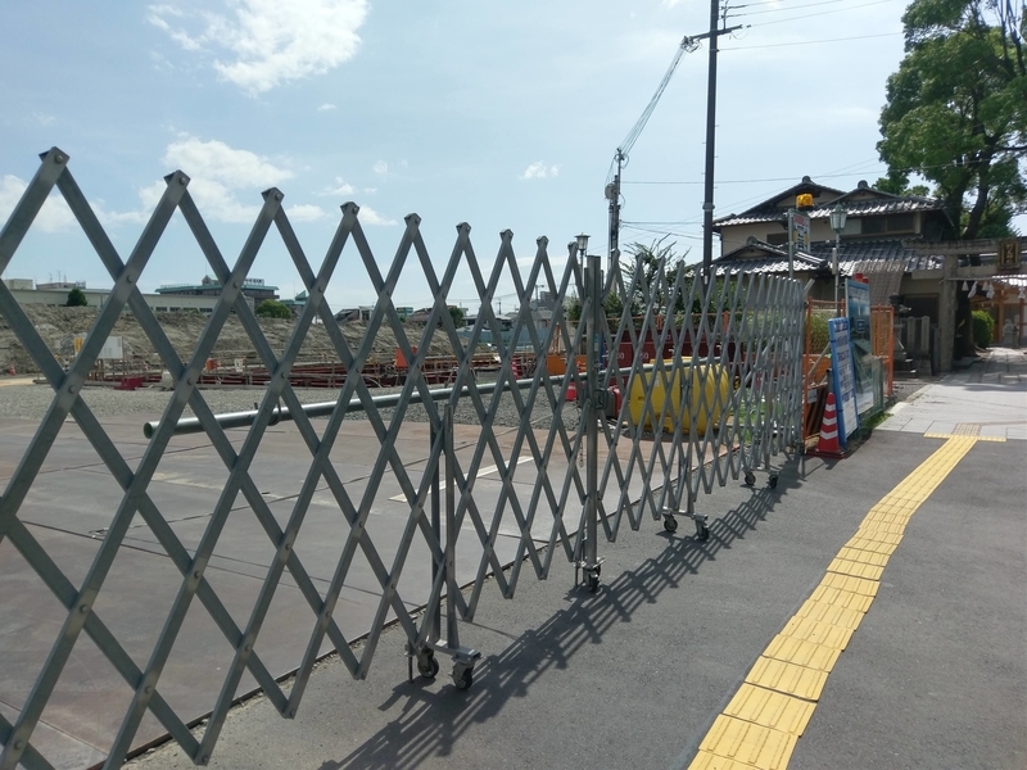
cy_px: 385
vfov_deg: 53.1
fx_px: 771
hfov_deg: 67.3
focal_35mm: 26
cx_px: 514
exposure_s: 1/4571
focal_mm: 4.58
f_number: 1.8
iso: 125
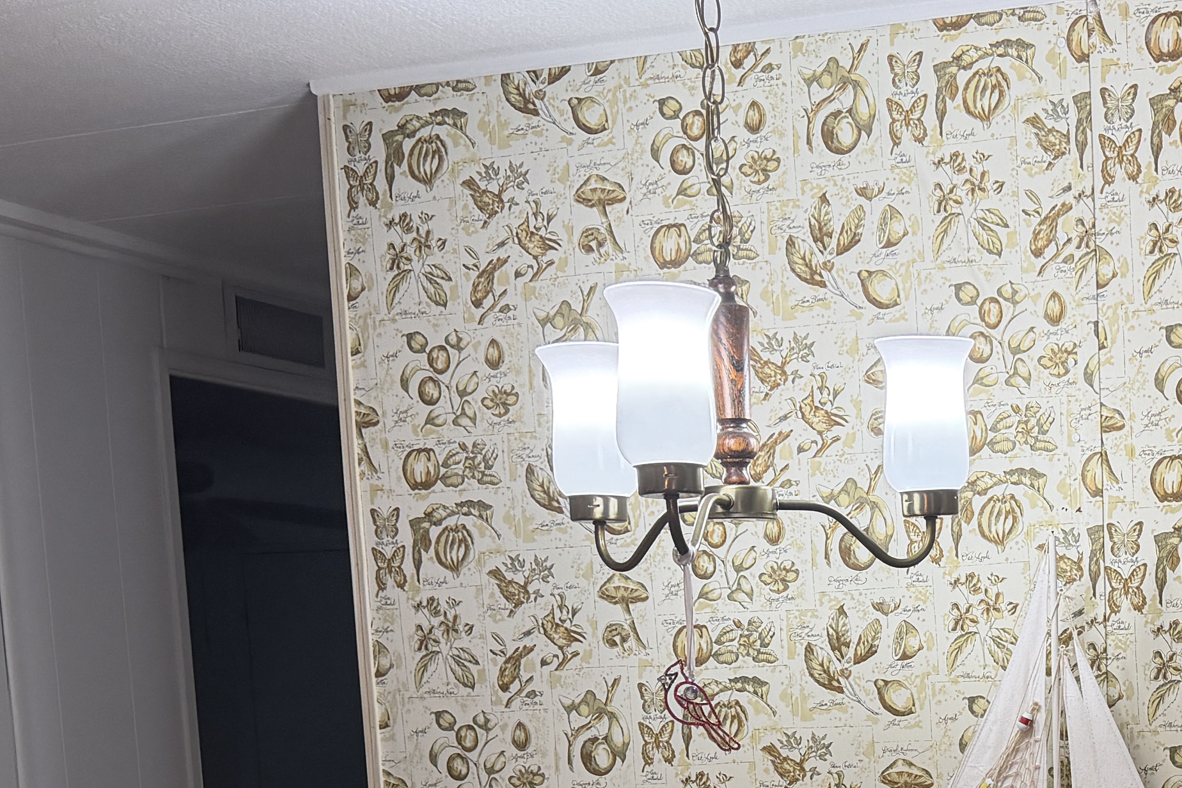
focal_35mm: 63
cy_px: 1009
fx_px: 2068
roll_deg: +2.2
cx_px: 1041
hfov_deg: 30.6
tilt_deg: -7.5
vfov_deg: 19.9
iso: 250
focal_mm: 6.76
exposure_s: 1/120
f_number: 1.78
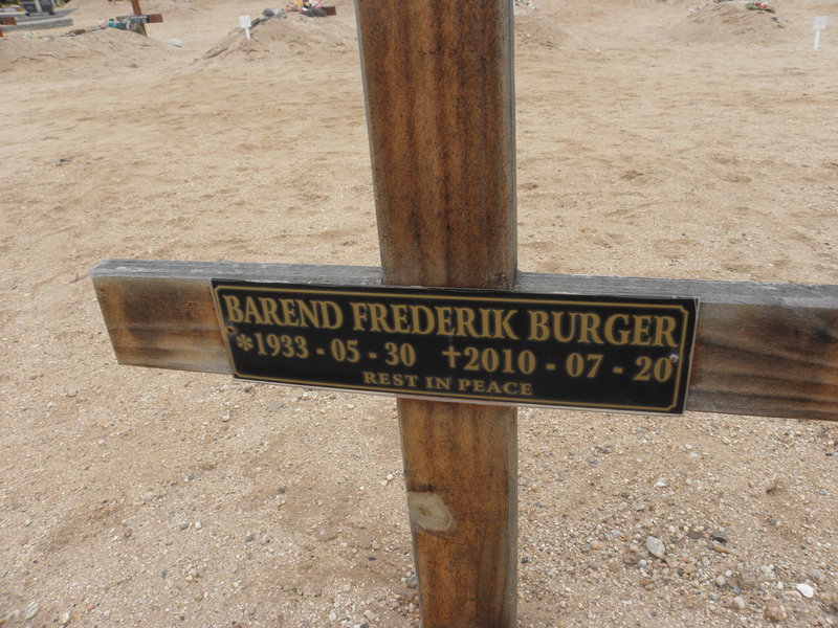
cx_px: 419
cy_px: 314
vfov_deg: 53.1
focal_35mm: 26
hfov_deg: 67.3
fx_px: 629
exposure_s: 1/60
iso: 64
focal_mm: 4.6
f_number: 4
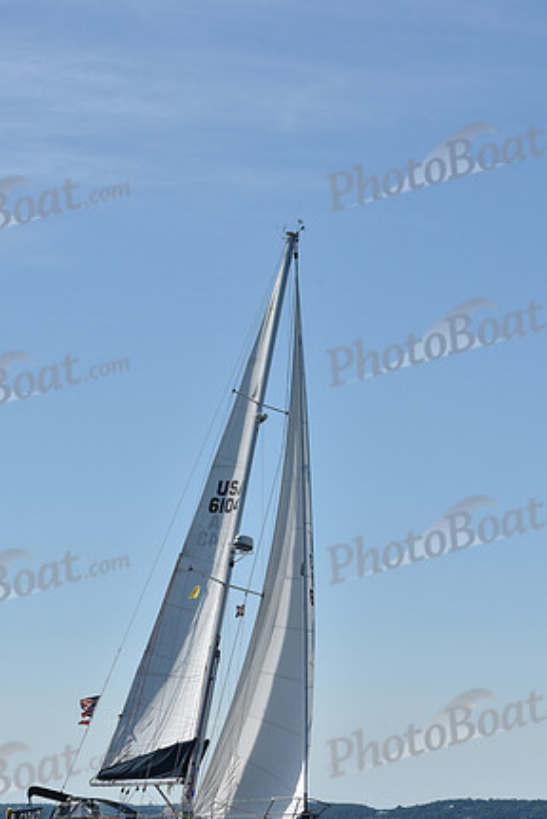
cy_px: 464
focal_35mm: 121
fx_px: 2753
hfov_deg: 11.3
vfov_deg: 16.9
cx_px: 229
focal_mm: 90
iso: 250
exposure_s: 1/1600
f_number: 9
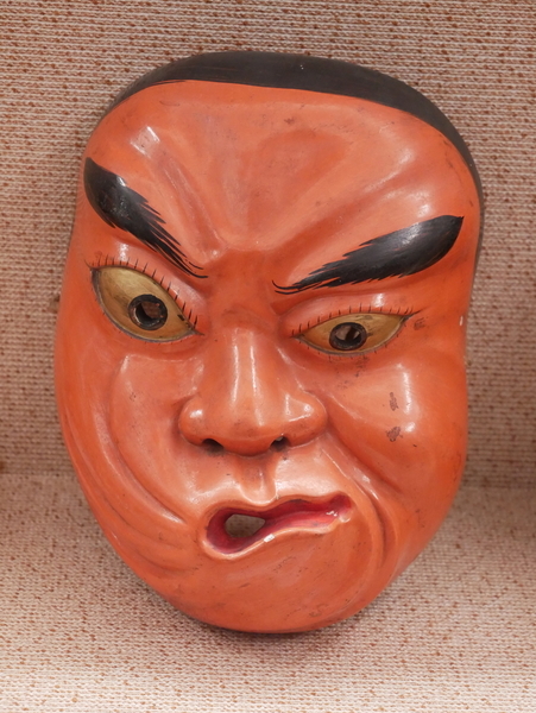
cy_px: 356
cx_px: 268
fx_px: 1773
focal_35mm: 86
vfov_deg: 22.7
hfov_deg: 17.2
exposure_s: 1/50
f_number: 5.6
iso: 3200
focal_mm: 43
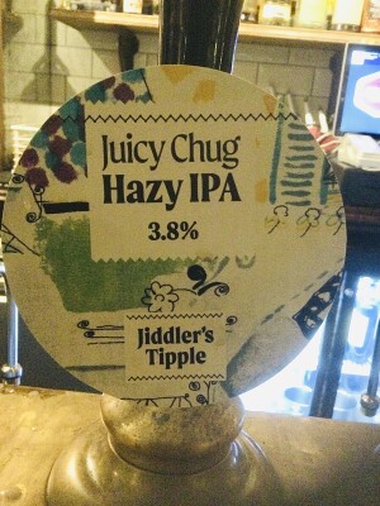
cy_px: 253
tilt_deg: -17.9
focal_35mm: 31
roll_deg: -5.9
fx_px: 454
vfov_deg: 58.4
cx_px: 190
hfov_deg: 45.4
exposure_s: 1/17
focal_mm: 3.3
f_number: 2.4
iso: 800
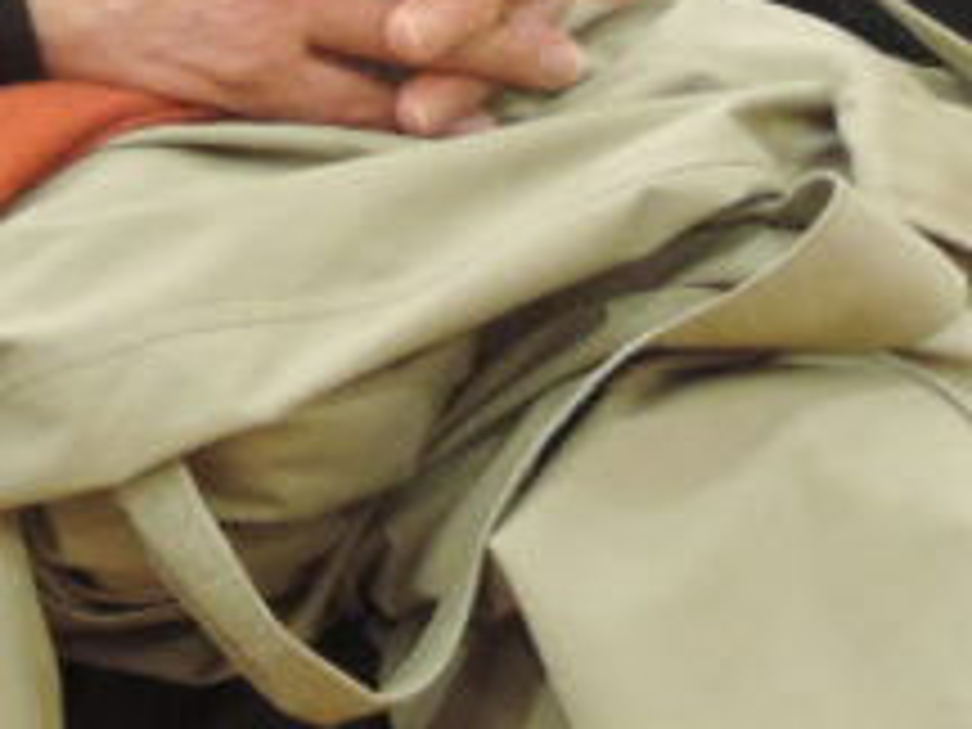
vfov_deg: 3.0
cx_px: 432
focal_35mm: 498
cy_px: -351
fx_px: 13984
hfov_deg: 4.0
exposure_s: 1/15
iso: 800
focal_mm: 18.7
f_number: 4.2
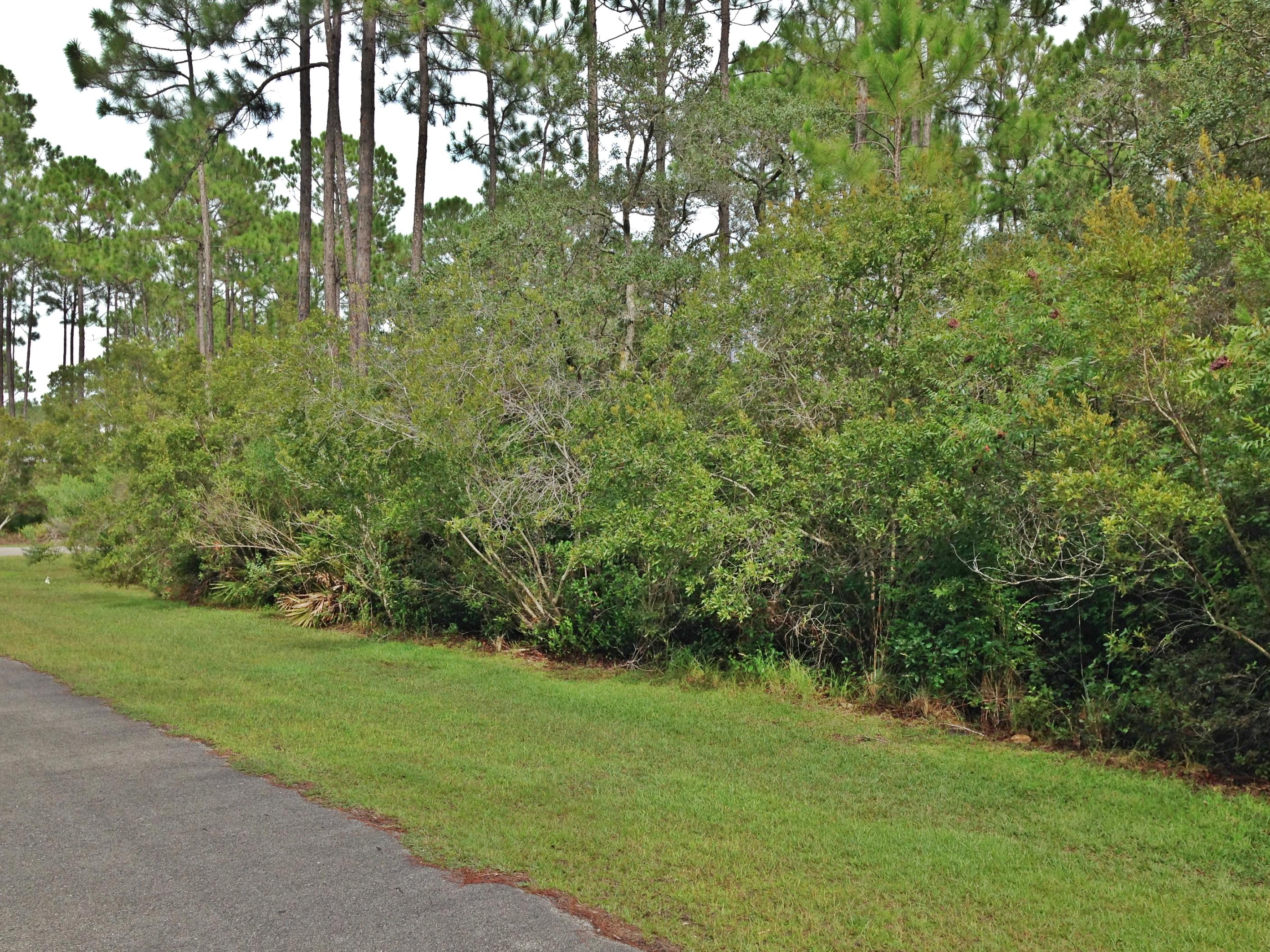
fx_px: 1284
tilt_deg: +0.1
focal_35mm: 35
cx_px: 646
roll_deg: -1.1
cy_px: 481
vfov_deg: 40.7
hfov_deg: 52.6
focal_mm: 4.12
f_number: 2.4
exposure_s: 1/526
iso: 50
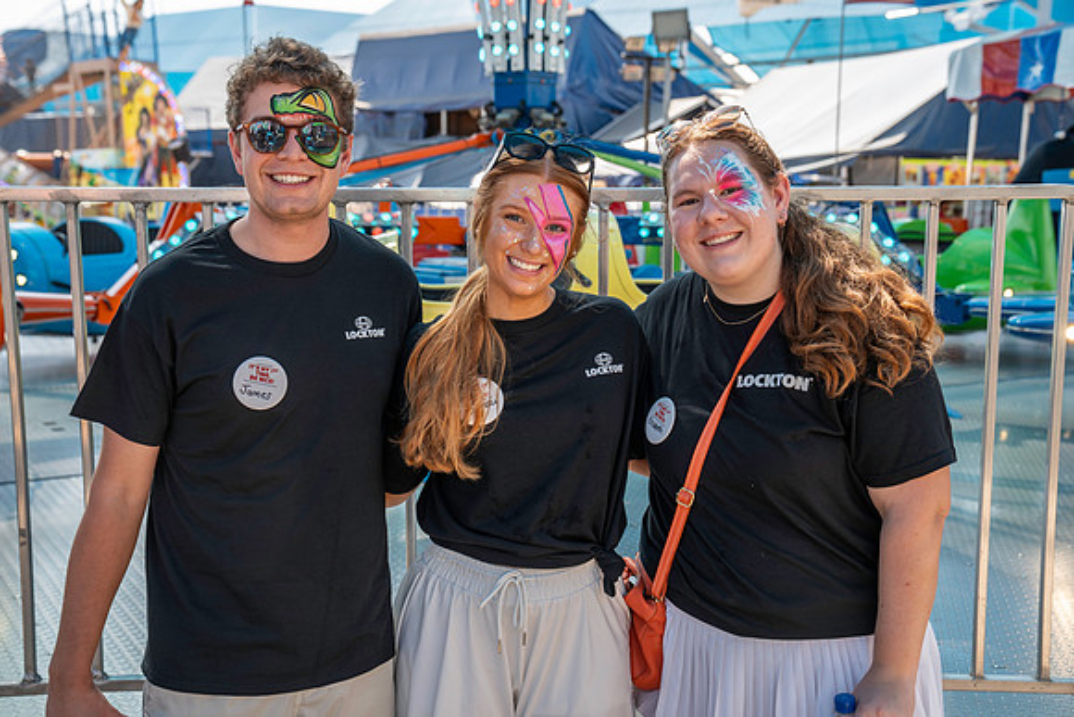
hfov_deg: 45.4
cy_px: 358
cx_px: 537
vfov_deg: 31.2
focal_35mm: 43
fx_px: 1283
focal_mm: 43
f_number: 4.5
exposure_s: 1/200
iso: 125
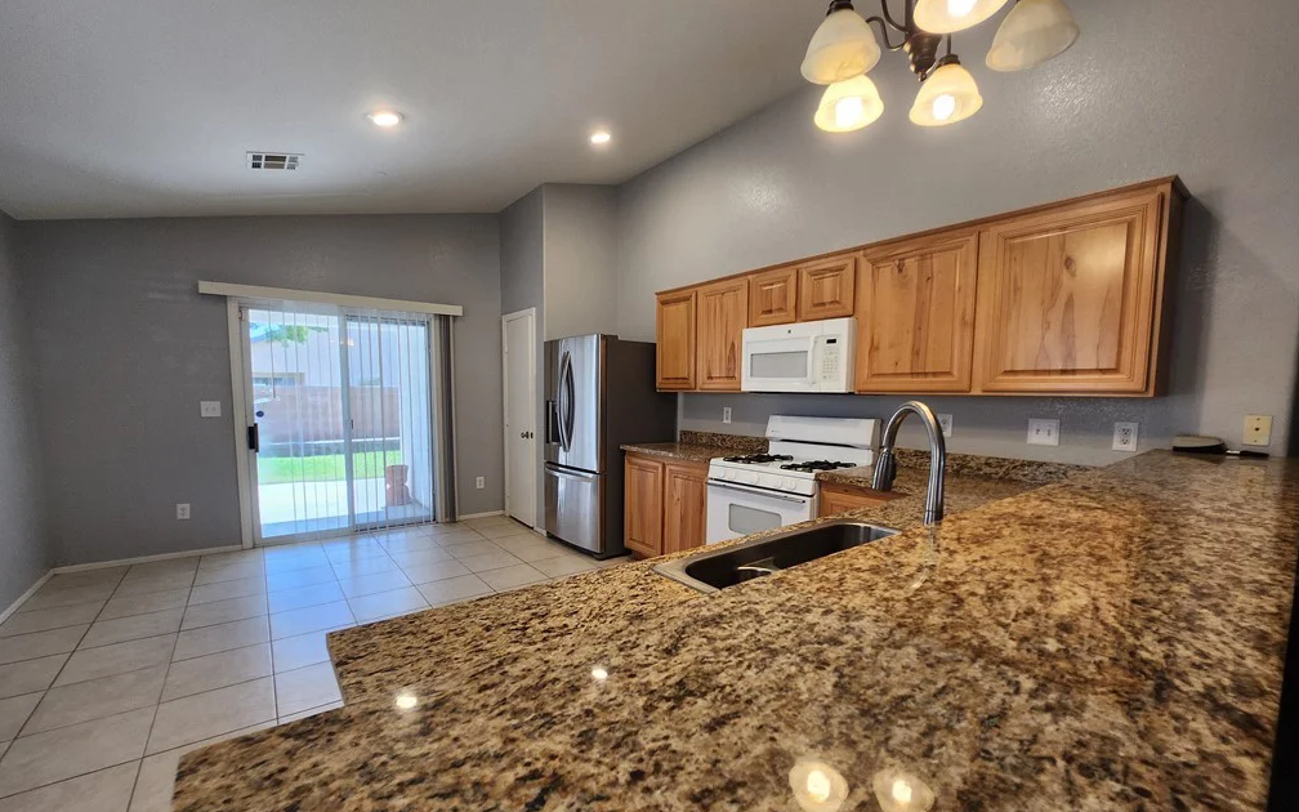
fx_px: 496
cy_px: 445
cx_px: 643
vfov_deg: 78.4
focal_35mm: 14
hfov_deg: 105.3
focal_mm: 1.7
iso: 64
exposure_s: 1/60
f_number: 2.2
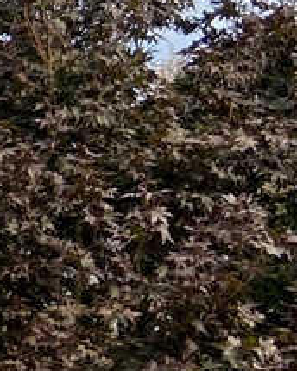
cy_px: 150
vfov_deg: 11.3
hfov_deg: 7.4
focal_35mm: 170
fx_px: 1868
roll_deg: +0.0
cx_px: -753
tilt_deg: +7.4
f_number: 1.8
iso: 32
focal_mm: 4.25
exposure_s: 1/1287
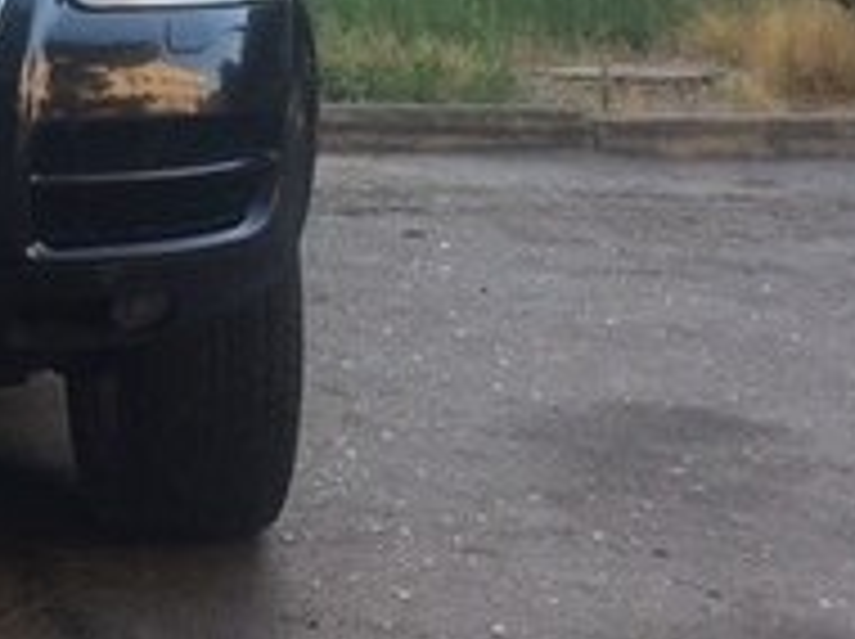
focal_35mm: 101
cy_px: -187
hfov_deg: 18.1
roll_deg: -1.0
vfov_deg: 14.0
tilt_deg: -0.4
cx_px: -261
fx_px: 2492
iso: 32
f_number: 2.2
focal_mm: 4.15
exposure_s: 1/181
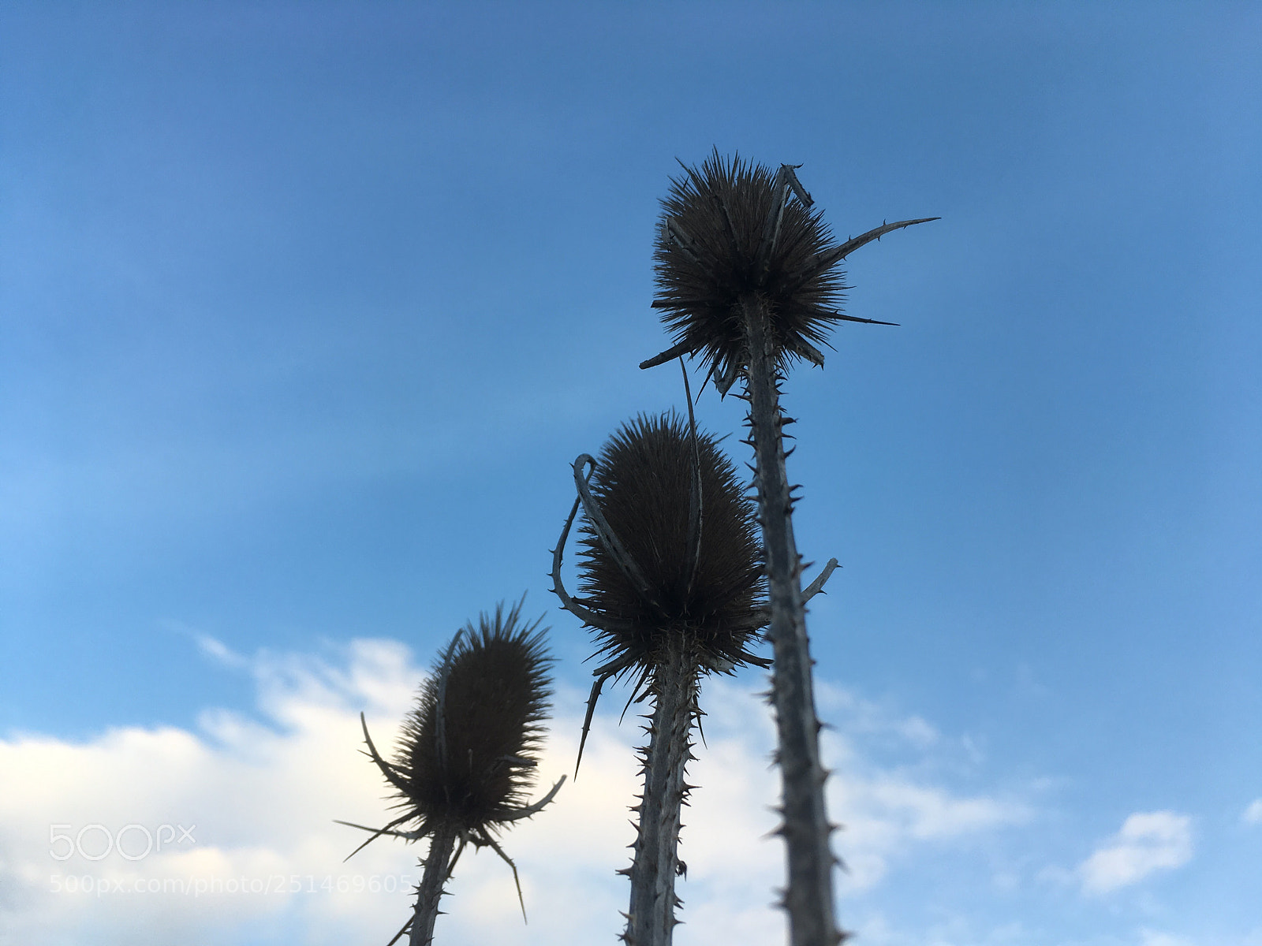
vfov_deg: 48.2
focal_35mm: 29
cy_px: 473
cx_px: 631
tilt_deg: +55.4
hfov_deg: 61.7
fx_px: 1057
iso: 25
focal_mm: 4.15
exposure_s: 1/237
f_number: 2.2
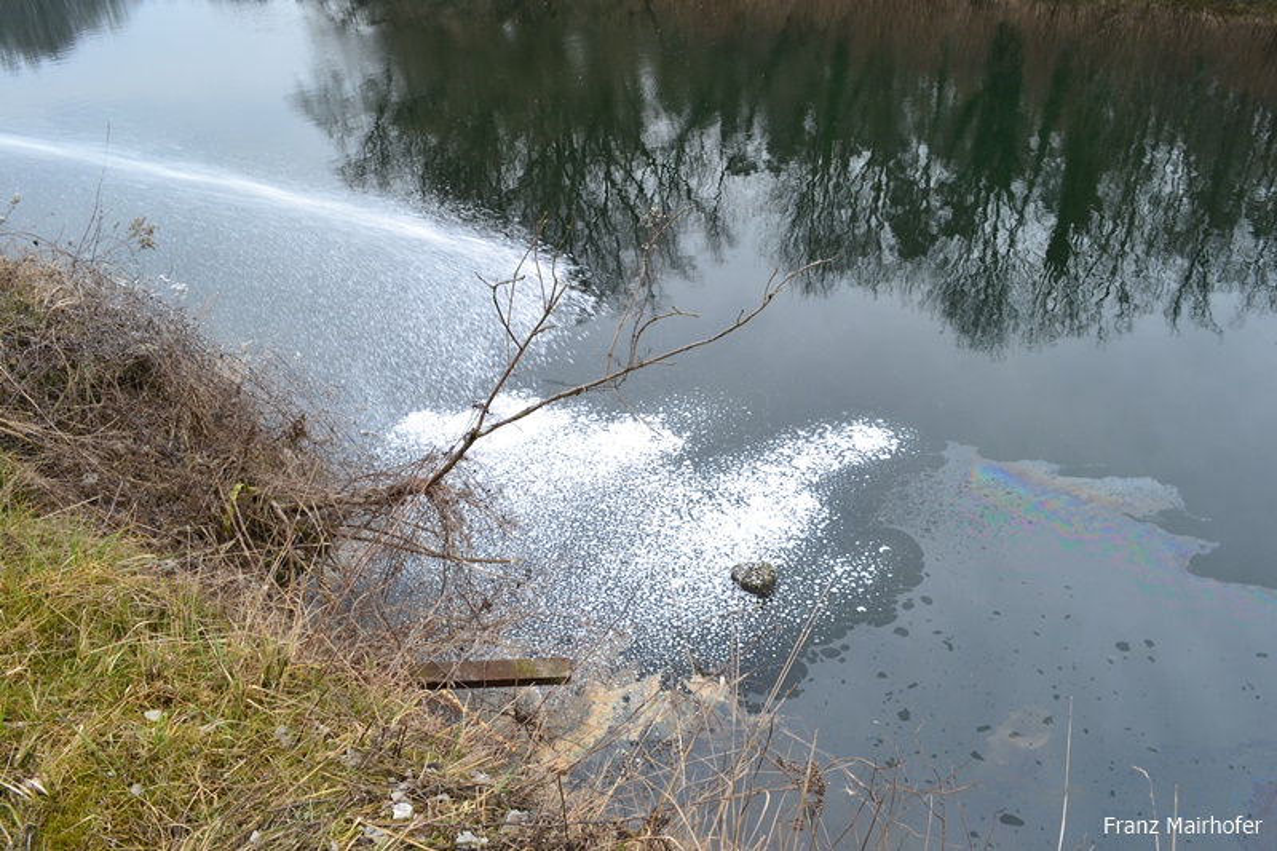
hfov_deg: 67.4
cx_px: 638
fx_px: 957
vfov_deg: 47.9
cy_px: 426
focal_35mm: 27
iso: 400
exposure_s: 1/100
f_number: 9
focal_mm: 18
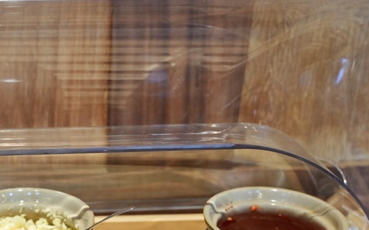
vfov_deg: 18.5
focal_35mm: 68
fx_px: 684
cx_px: 65
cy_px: 241
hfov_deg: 29.4
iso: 2000
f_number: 5.6
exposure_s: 1/160
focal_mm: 32.5
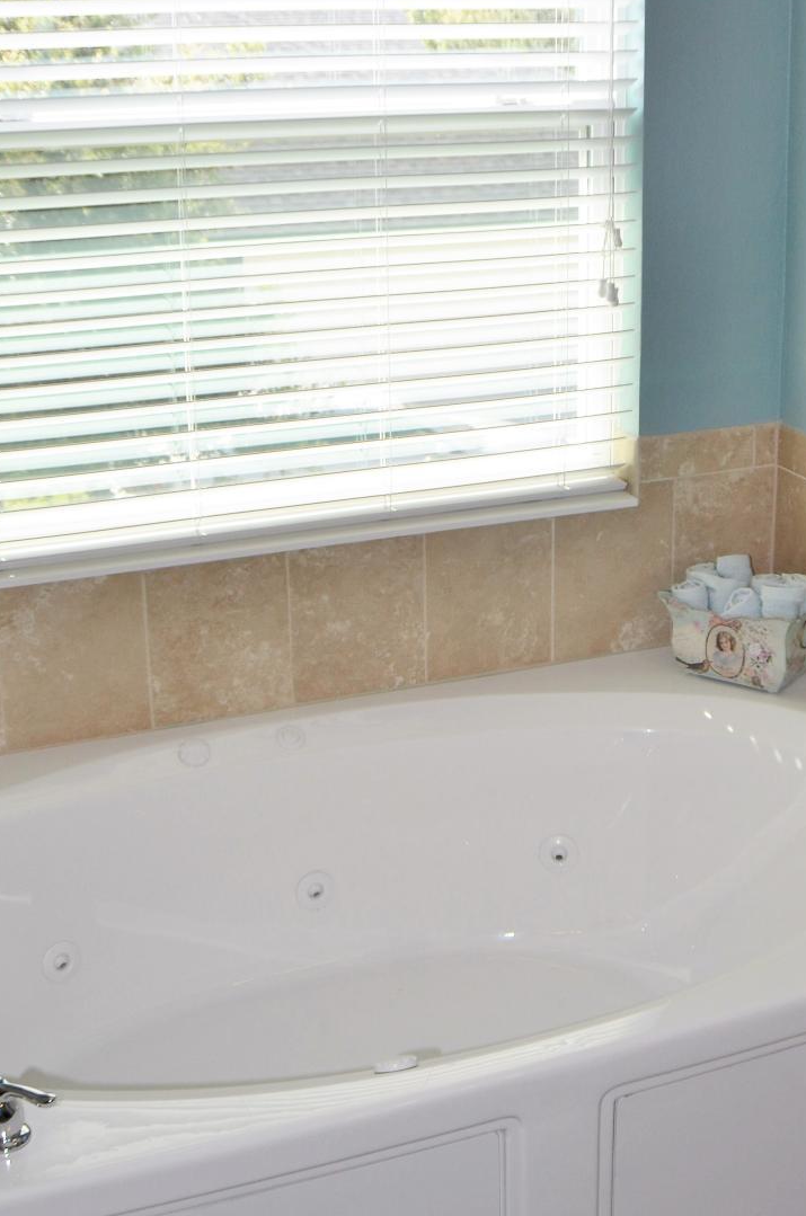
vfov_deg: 31.2
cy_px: 378
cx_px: 522
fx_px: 2156
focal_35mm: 64
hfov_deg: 21.1
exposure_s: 1/160
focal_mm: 23
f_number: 3.8
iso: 200
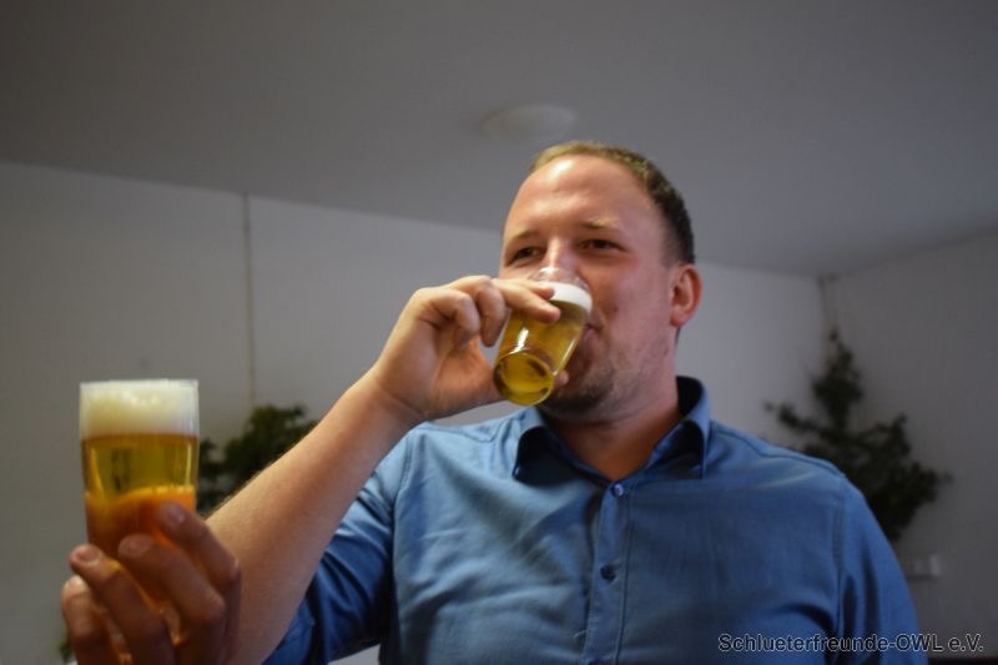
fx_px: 1289
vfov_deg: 28.9
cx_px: 499
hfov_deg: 42.3
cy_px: 332
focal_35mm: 46
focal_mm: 31
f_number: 4.2
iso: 1800
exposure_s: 1/60
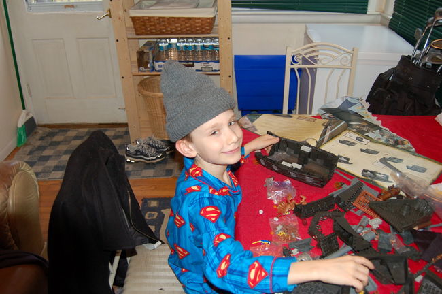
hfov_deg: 57.3
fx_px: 405
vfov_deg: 39.9
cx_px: 221
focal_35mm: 33
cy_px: 147
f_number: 3.8
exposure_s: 1/60
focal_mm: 22
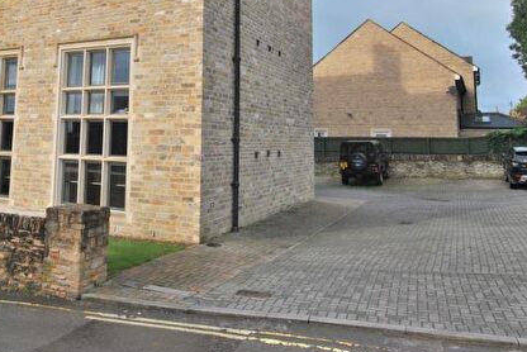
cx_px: 182
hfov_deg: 56.4
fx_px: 481
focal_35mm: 33
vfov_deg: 38.9
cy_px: 77
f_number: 5.6
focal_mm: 13
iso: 400
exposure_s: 1/1250
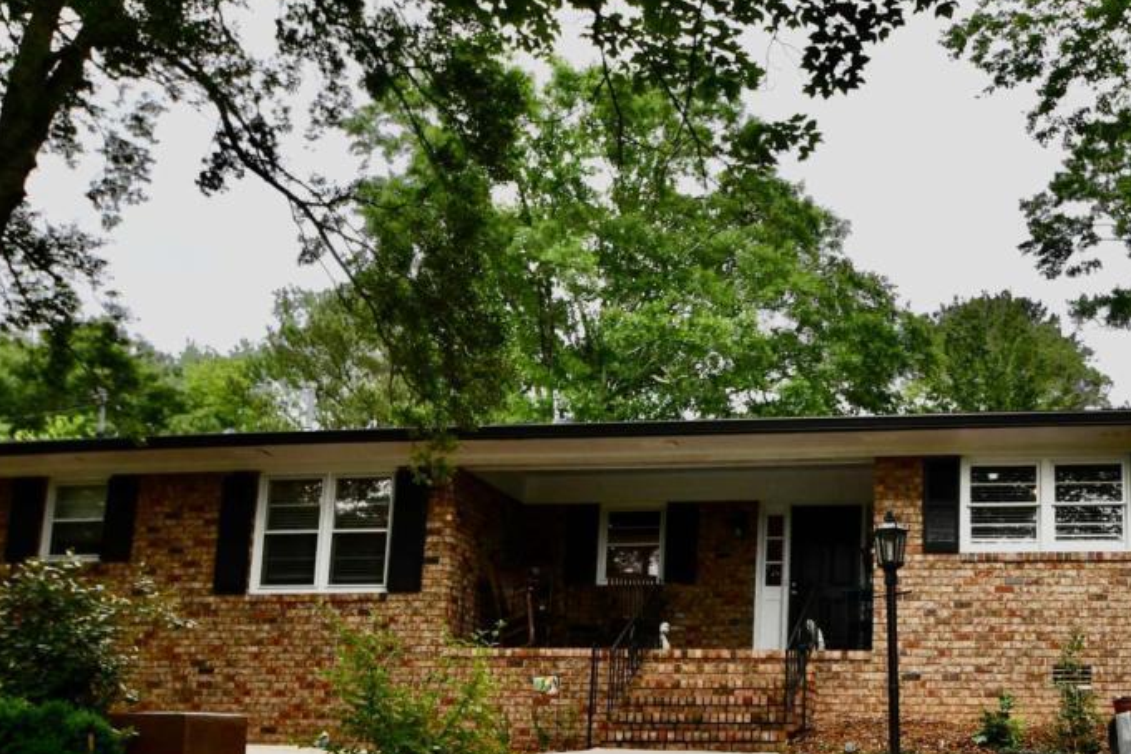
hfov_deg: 49.6
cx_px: 859
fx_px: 1162
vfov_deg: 34.7
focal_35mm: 37
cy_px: 618
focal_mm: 14
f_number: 5.6
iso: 320
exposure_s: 1/250
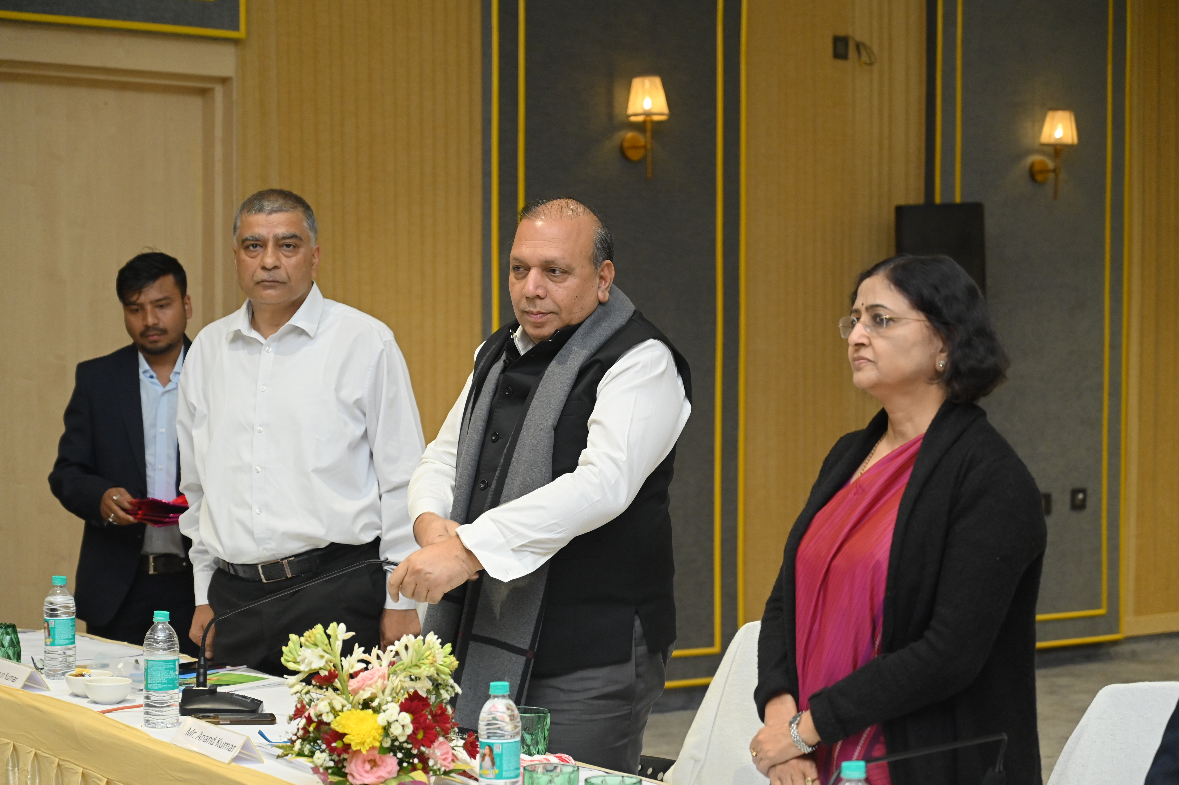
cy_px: 392
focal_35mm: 70
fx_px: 2291
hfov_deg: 28.9
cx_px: 590
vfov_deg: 19.4
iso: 2000
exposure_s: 1/125
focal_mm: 70
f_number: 4
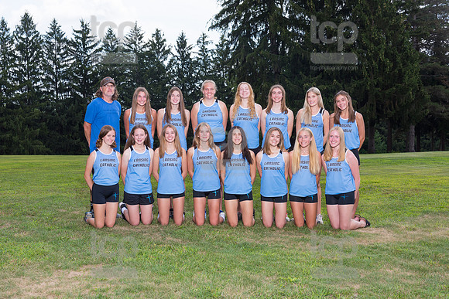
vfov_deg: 26.7
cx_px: 213
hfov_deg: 39.2
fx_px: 631
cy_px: 153
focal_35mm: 51
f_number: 8
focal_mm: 48
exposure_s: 1/250
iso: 160
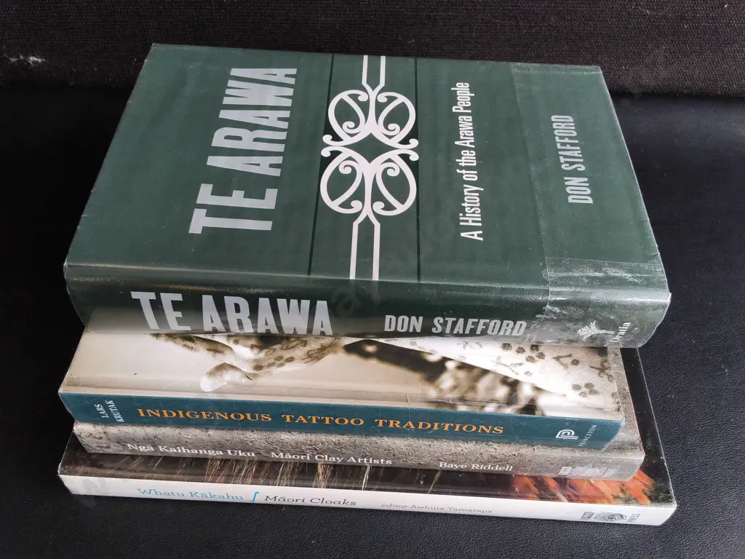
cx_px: 372
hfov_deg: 65.3
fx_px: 581
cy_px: 280
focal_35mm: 27
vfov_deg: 51.4
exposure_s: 1/100
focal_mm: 2.87
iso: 100
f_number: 2
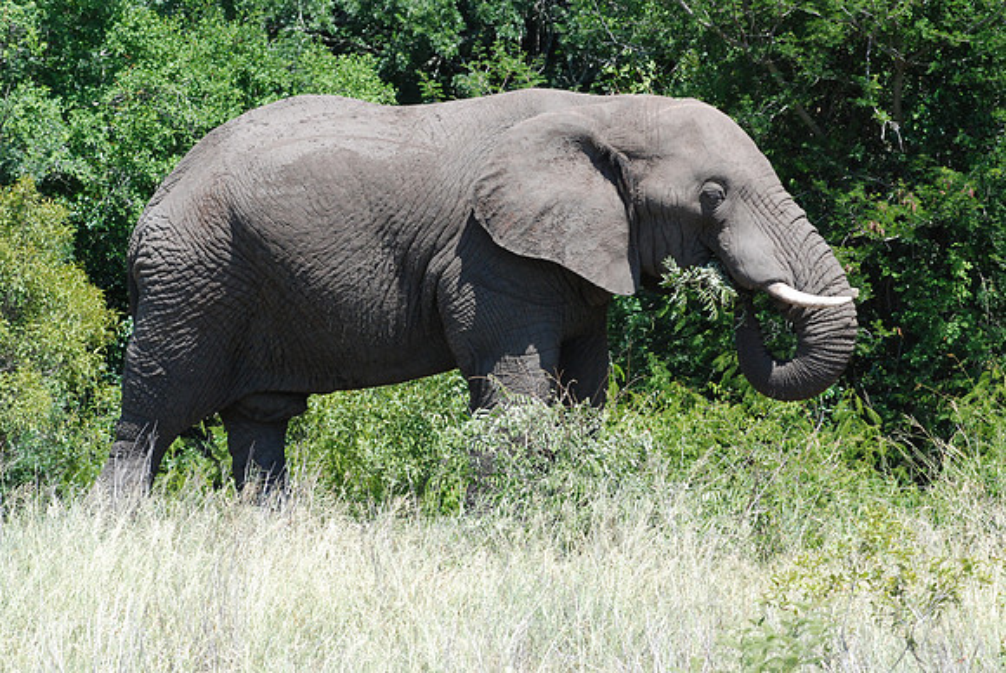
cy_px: 336
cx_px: 503
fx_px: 5035
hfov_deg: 11.4
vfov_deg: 7.6
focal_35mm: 180
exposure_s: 1/800
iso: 1000
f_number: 9
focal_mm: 120
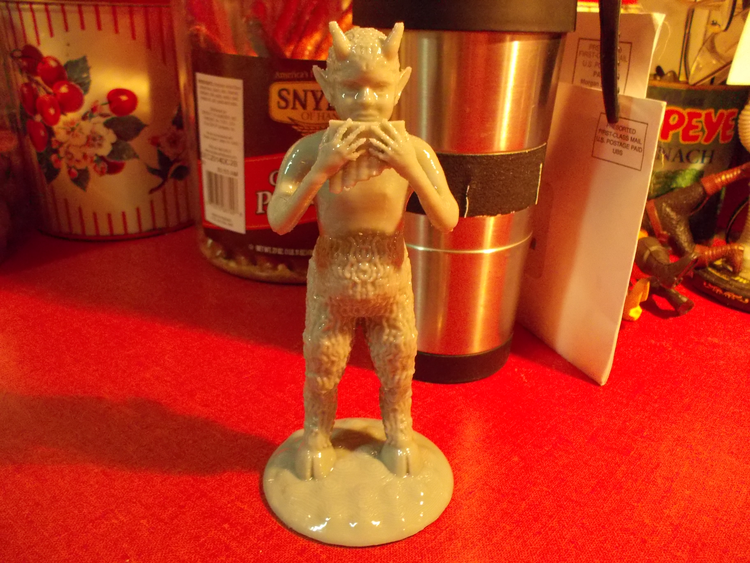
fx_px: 628
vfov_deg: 48.2
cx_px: 375
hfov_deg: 61.7
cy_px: 282
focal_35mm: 29
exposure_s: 1/6
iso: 400
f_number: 3.3
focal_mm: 4.1
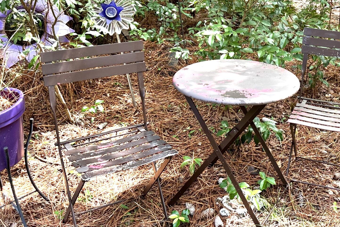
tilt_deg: -17.7
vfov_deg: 25.6
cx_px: 274
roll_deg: -1.0
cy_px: 48
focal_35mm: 52
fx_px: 491
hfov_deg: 36.8
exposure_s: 1/121
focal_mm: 6.86
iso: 100
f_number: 1.78
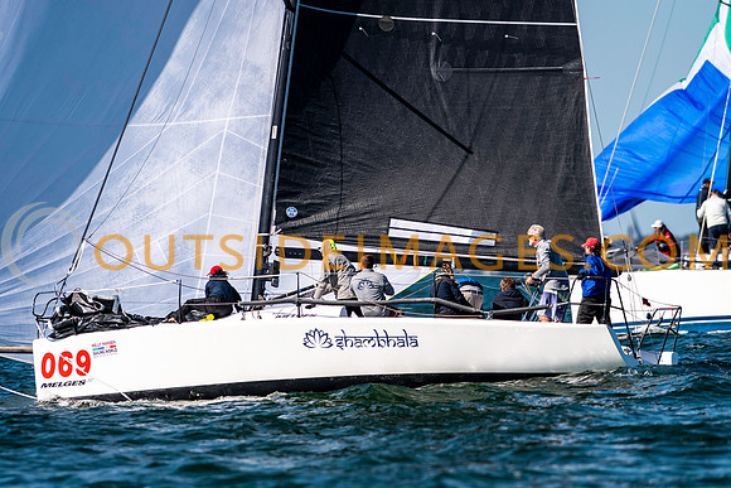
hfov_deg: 4.6
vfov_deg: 3.1
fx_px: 9139
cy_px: 244
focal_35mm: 450
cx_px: 366
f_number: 5
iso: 250
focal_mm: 300
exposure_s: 1/3200
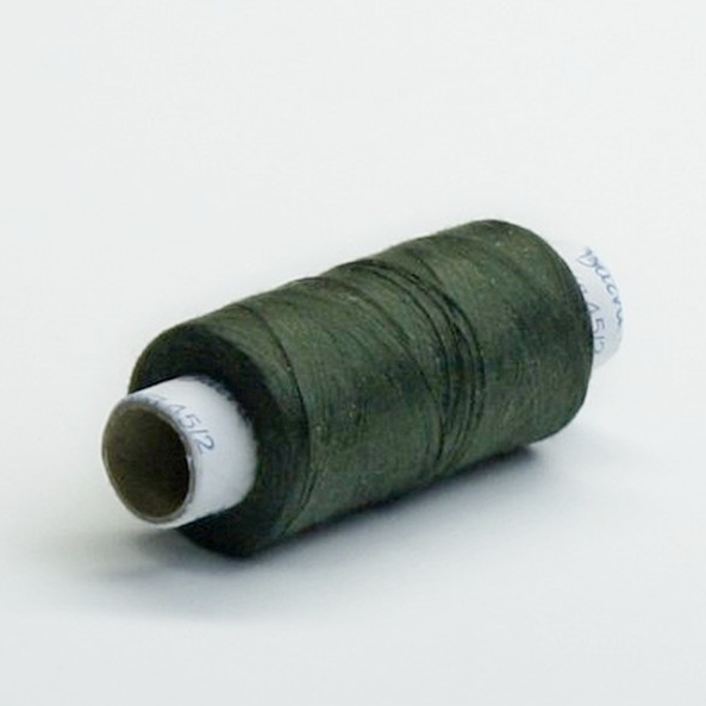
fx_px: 2054
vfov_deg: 19.5
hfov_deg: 19.5
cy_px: 355
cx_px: 367
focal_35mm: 89
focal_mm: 46
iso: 200
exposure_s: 1/100
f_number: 5.6
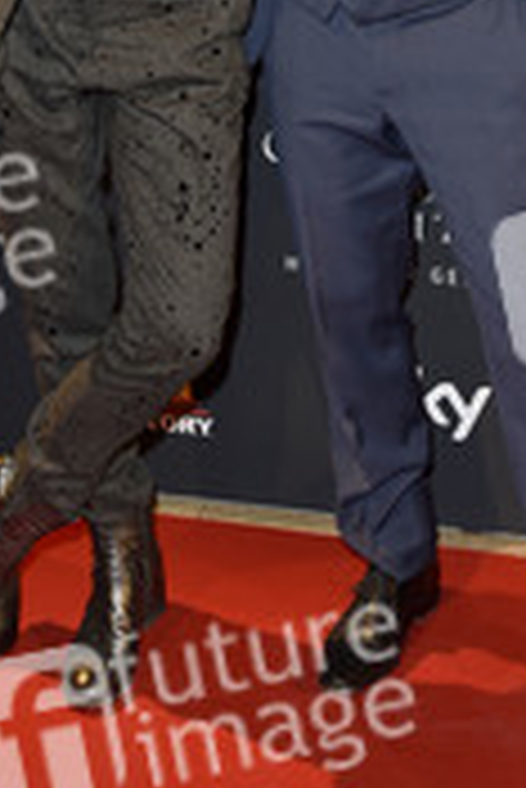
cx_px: 315
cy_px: 36
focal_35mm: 73
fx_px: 1597
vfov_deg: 26.5
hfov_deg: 18.7
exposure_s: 1/125
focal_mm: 32
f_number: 5.6
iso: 640
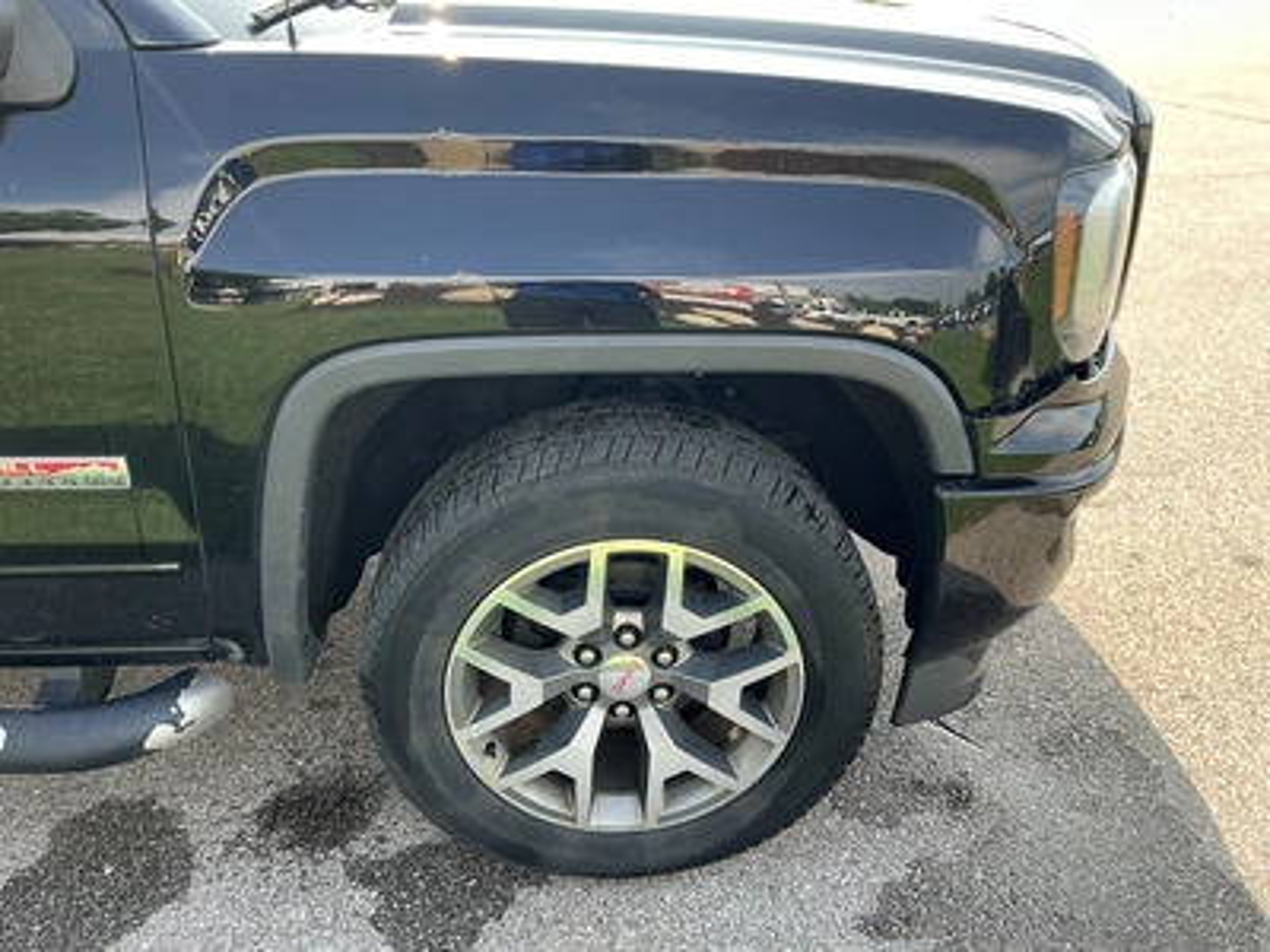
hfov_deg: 63.4
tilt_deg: -23.5
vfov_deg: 49.7
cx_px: 635
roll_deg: +2.2
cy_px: 476
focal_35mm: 28
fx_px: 1027
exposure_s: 1/123
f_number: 1.8
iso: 16
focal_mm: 3
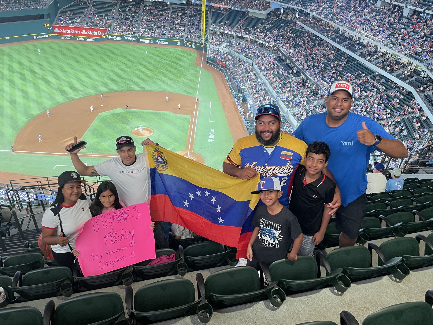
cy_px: 162
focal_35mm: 26
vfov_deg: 53.1
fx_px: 325
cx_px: 216
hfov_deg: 67.3
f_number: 1.6
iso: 80
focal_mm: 4.2
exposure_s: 1/60
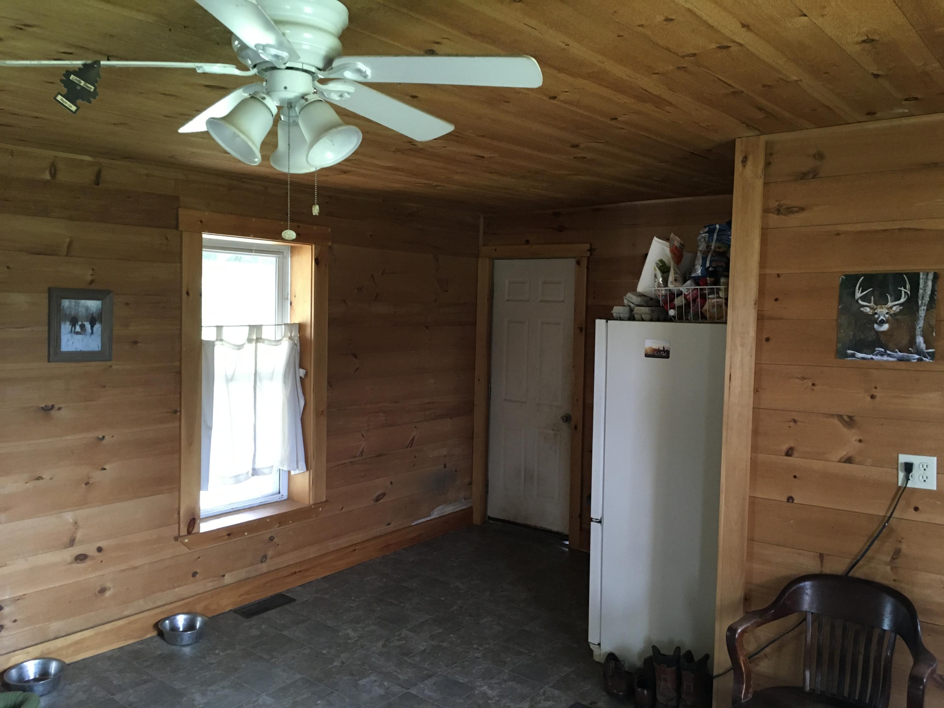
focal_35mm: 29
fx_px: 791
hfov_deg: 61.7
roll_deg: -0.7
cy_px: 354
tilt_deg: -1.5
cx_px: 472
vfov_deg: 48.2
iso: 125
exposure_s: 1/30
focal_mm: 4.15
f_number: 2.2
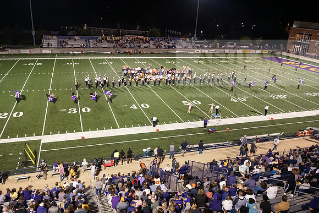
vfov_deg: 42.3
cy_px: 106
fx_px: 275
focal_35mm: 31
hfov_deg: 60.3
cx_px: 160
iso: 5000
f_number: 4
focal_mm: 31
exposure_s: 1/320
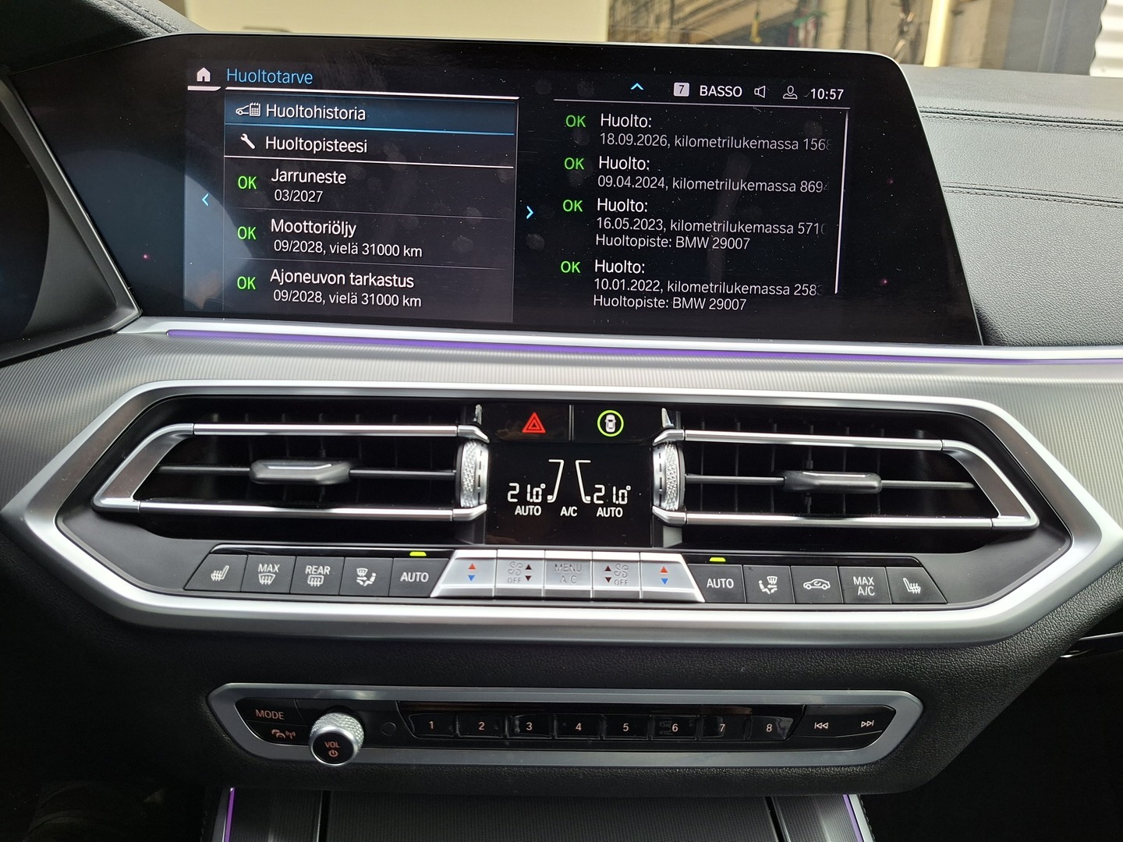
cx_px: 562
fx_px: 746
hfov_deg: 73.9
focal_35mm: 23
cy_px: 421
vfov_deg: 58.9
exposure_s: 1/100
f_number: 1.8
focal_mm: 5.54
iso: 125
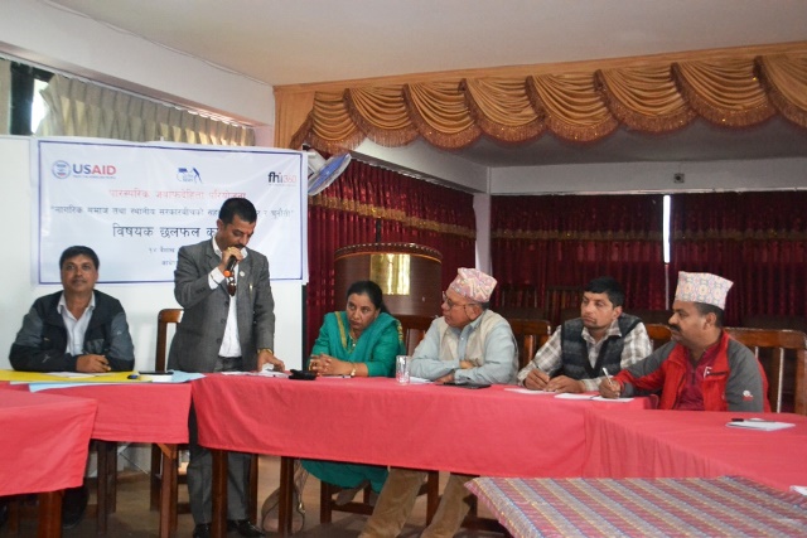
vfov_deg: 31.9
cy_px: 269
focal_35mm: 42
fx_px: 942
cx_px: 404
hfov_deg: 46.4
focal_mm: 28
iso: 3200
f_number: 4.5
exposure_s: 1/60
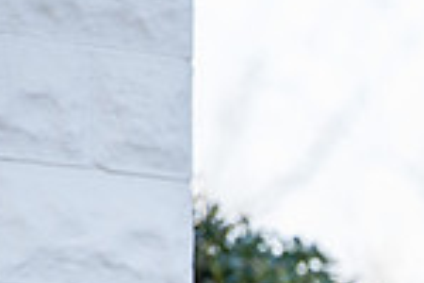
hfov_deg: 2.7
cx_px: 529
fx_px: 9115
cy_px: 533
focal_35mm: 774
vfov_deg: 1.8
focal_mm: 200
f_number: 3.5
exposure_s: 1/250
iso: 200
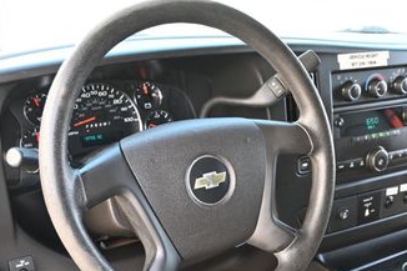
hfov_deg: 34.4
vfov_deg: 22.9
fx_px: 650
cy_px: 254
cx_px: 273
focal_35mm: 57
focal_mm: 19.5
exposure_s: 1/125
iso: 450
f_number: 3.8
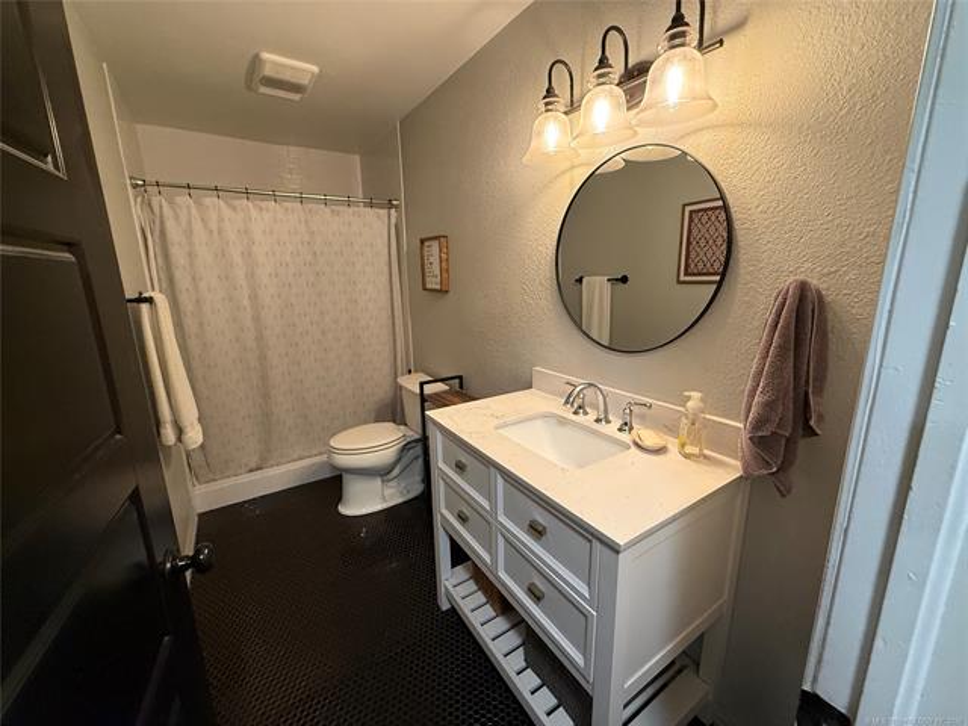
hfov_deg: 102.1
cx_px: 484
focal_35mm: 14
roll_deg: +1.8
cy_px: 363
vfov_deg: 85.7
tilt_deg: -12.6
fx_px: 391
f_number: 2.2
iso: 400
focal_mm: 2.22
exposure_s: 1/60
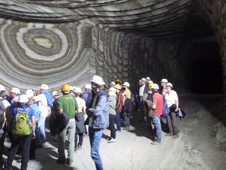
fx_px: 183
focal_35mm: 28
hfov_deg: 63.4
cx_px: 113
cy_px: 85
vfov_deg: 49.7
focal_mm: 4.9
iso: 1600
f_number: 3.3
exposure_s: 1/30
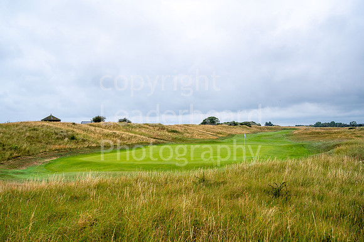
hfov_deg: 59.5
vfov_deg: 41.7
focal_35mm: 32
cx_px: 182
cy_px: 121
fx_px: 318
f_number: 6.3
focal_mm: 31.5
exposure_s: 1/500
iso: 320
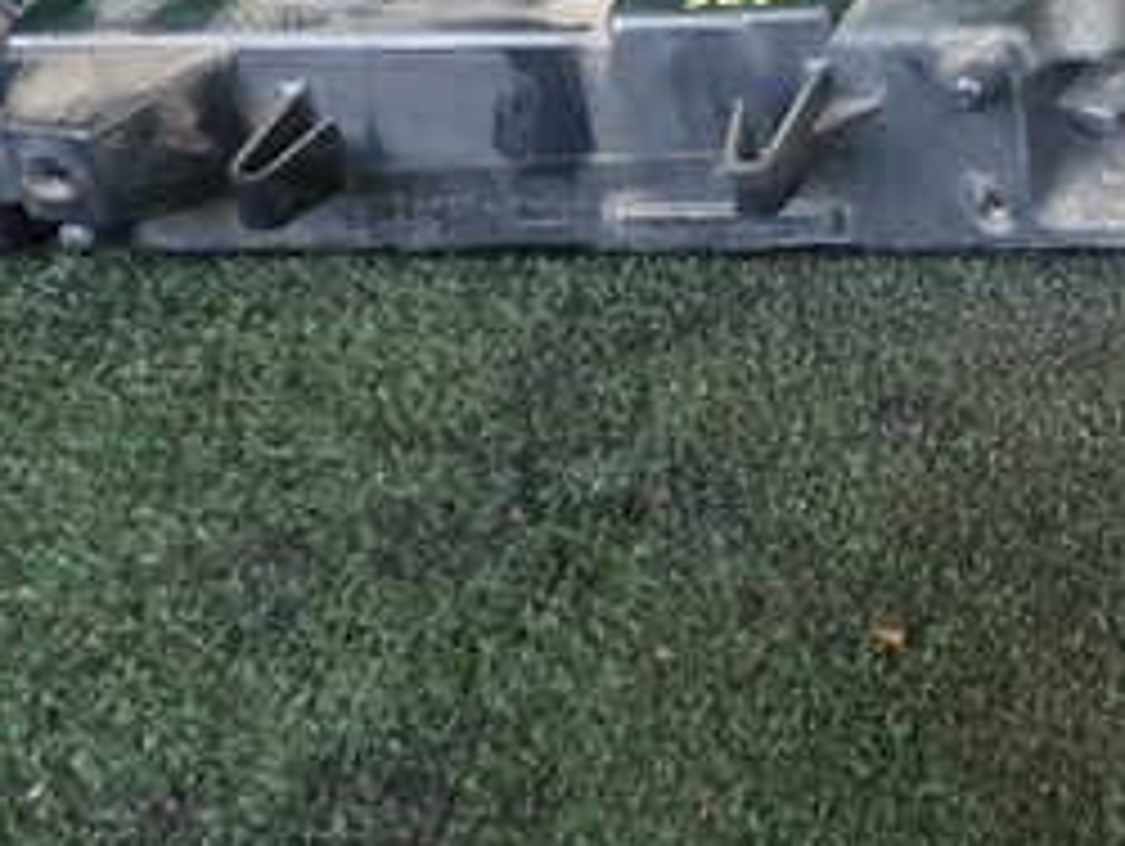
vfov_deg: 19.7
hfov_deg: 25.8
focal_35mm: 72
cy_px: -63
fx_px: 2342
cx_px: 1084
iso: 200
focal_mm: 5.4
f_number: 2.3
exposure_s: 1/50
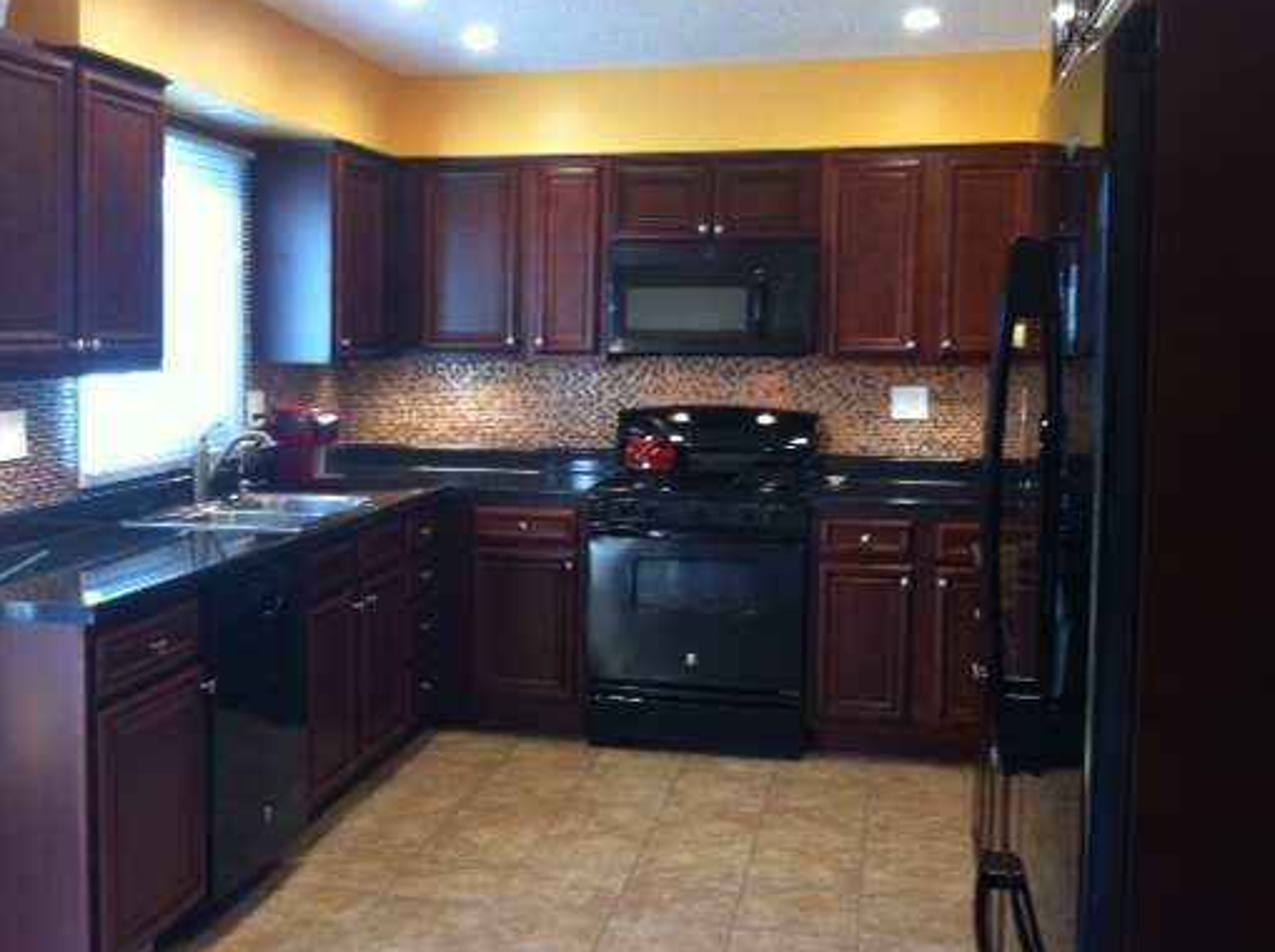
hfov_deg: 42.8
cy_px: 451
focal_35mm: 44
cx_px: 519
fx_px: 1618
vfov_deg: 32.8
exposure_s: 1/15
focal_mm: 3.85
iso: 125
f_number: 2.8
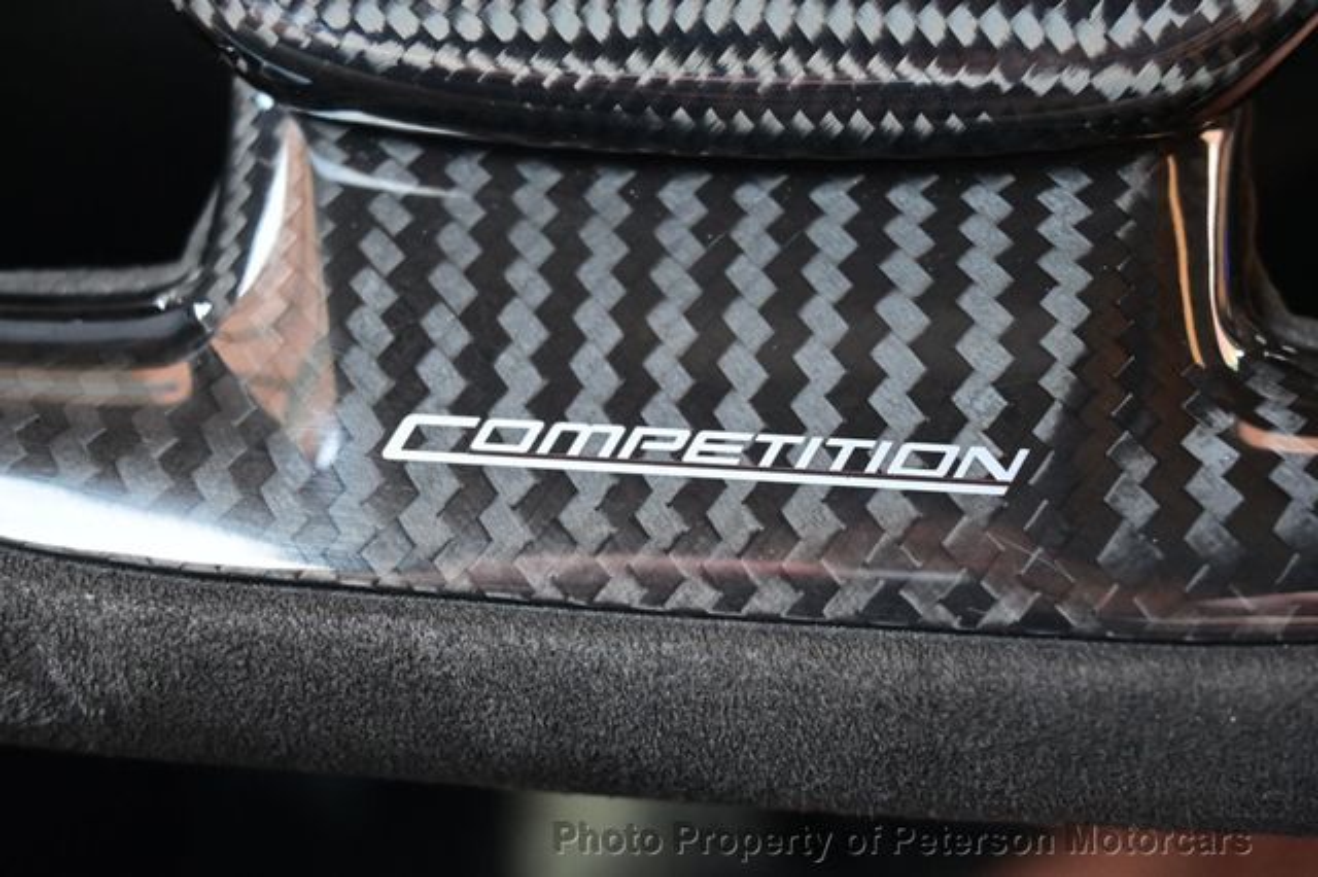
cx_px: 659
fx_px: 1976
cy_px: 438
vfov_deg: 25.0
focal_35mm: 54
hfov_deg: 36.9
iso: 1800
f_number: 5.3
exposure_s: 1/60
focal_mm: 36
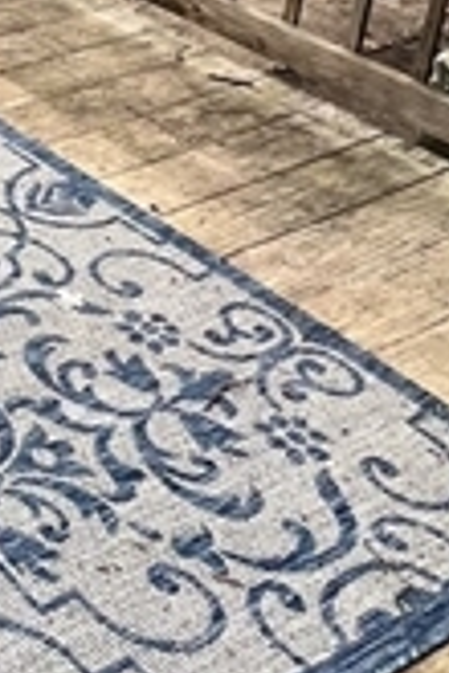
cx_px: -551
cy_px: -294
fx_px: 1179
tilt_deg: -12.0
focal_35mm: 63
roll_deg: -0.1
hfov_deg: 15.3
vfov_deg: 25.4
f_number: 1.8
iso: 80
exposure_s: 1/120
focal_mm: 1.57
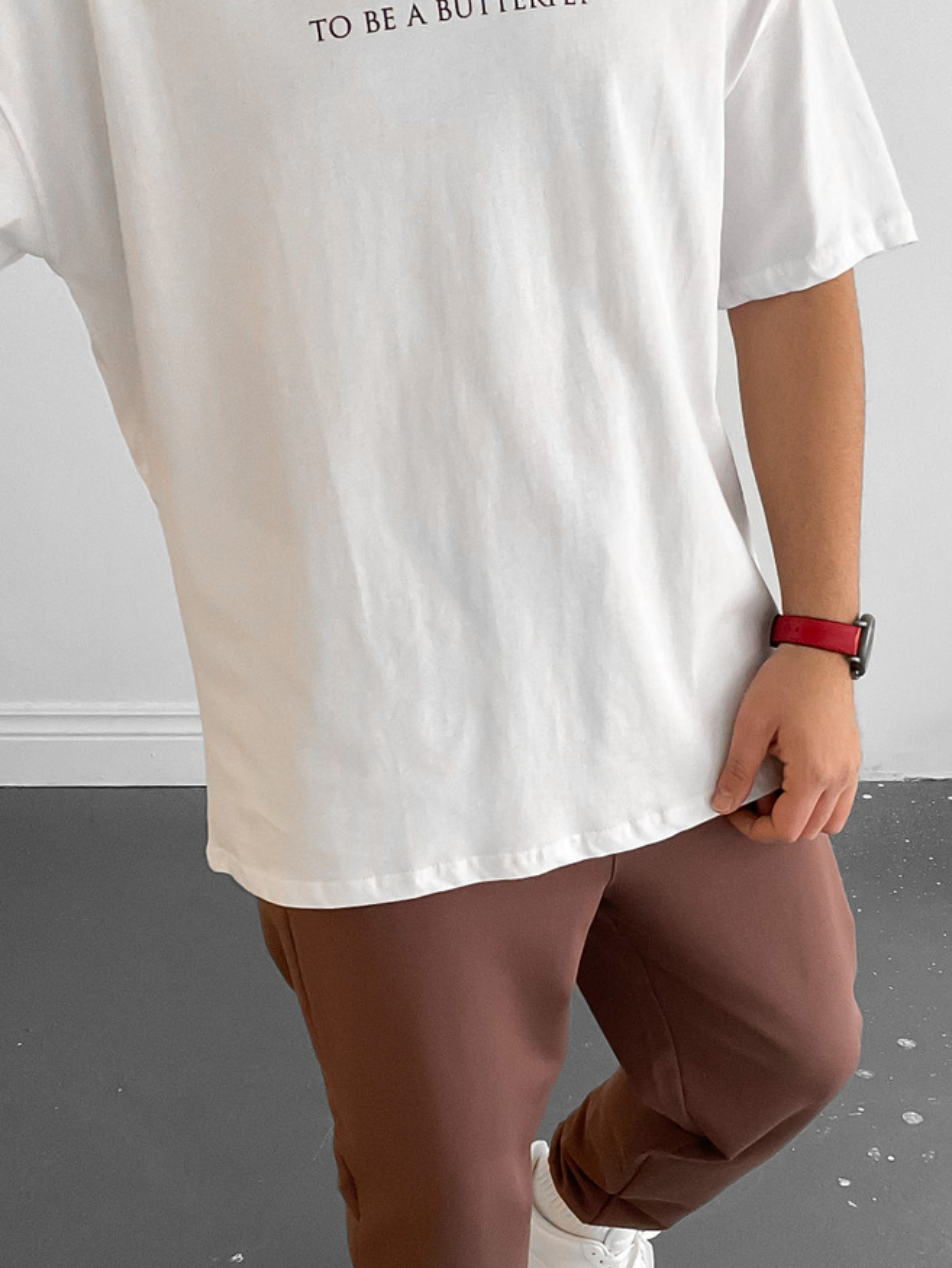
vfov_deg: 35.9
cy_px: 814
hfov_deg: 27.5
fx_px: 1942
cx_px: 517
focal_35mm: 53
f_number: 1.8
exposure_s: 1/60
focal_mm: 3
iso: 250
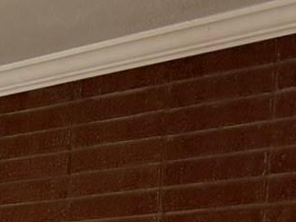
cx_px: -468
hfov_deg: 10.4
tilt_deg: -6.4
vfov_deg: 8.5
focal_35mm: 158
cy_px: 549
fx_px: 1351
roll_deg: +0.1
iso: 200
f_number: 1.78
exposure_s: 1/194
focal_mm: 6.76
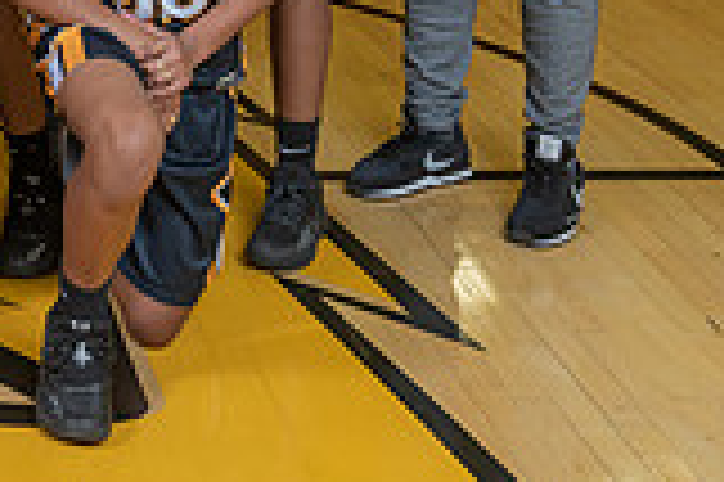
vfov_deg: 11.6
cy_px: -324
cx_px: -254
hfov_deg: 17.2
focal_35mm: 111
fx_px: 2230
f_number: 7.1
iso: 250
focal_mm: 29
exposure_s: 1/50
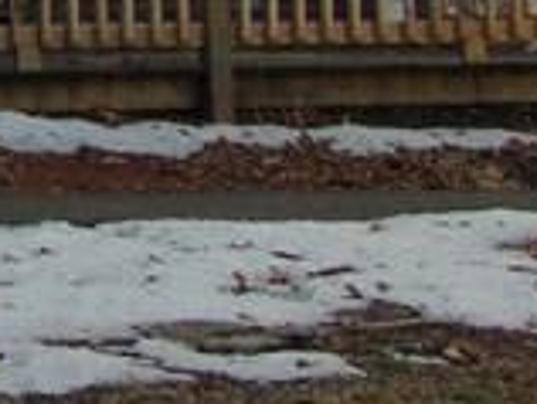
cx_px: -911
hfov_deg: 8.8
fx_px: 3014
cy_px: -462
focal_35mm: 194
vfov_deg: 7.3
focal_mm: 5.4
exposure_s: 1/800
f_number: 3.1
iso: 80
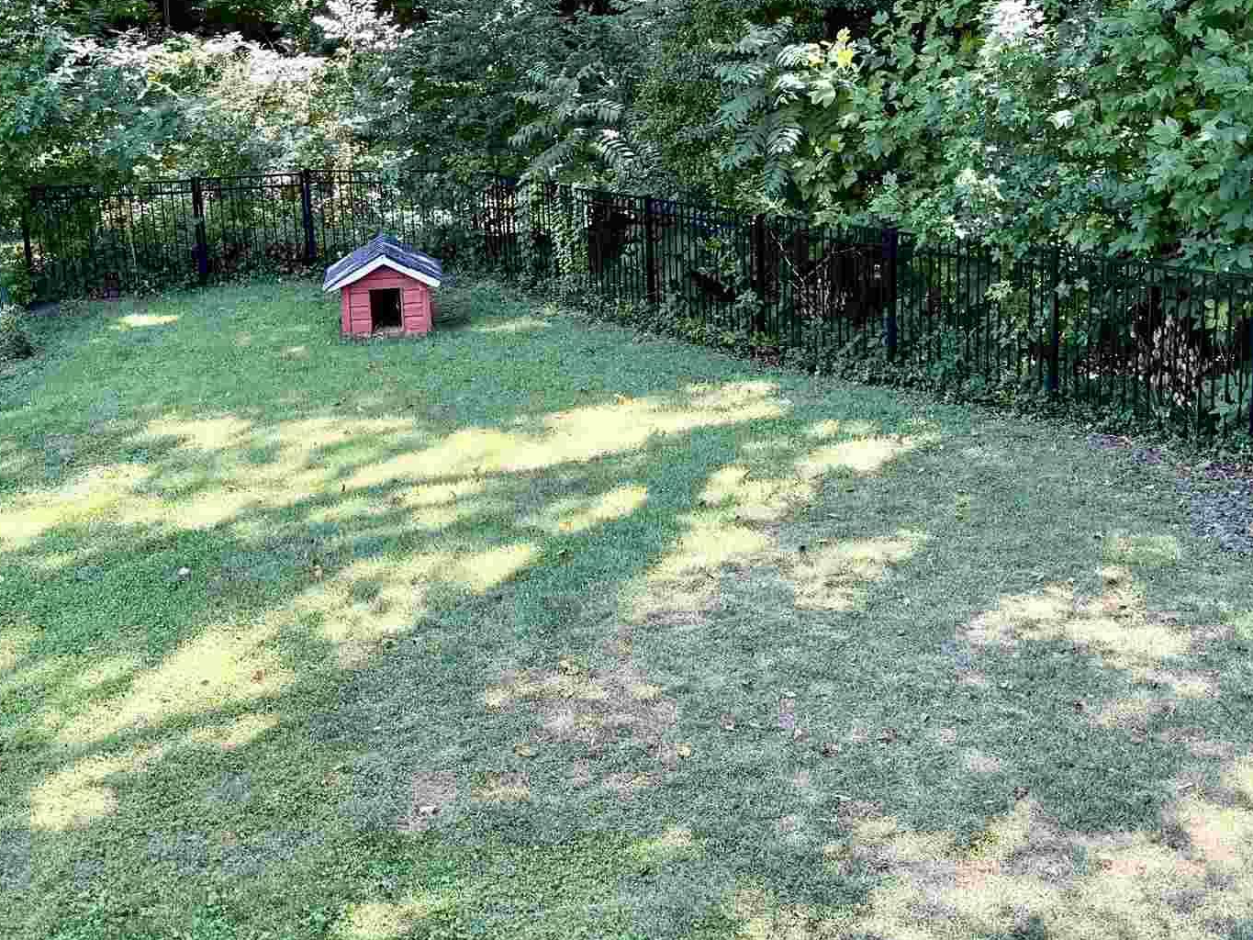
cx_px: 618
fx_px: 1955
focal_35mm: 54
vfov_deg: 26.6
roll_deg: +1.8
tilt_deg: -14.2
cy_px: 214
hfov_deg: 35.5
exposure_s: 1/121
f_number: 1.78
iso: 50
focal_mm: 6.76
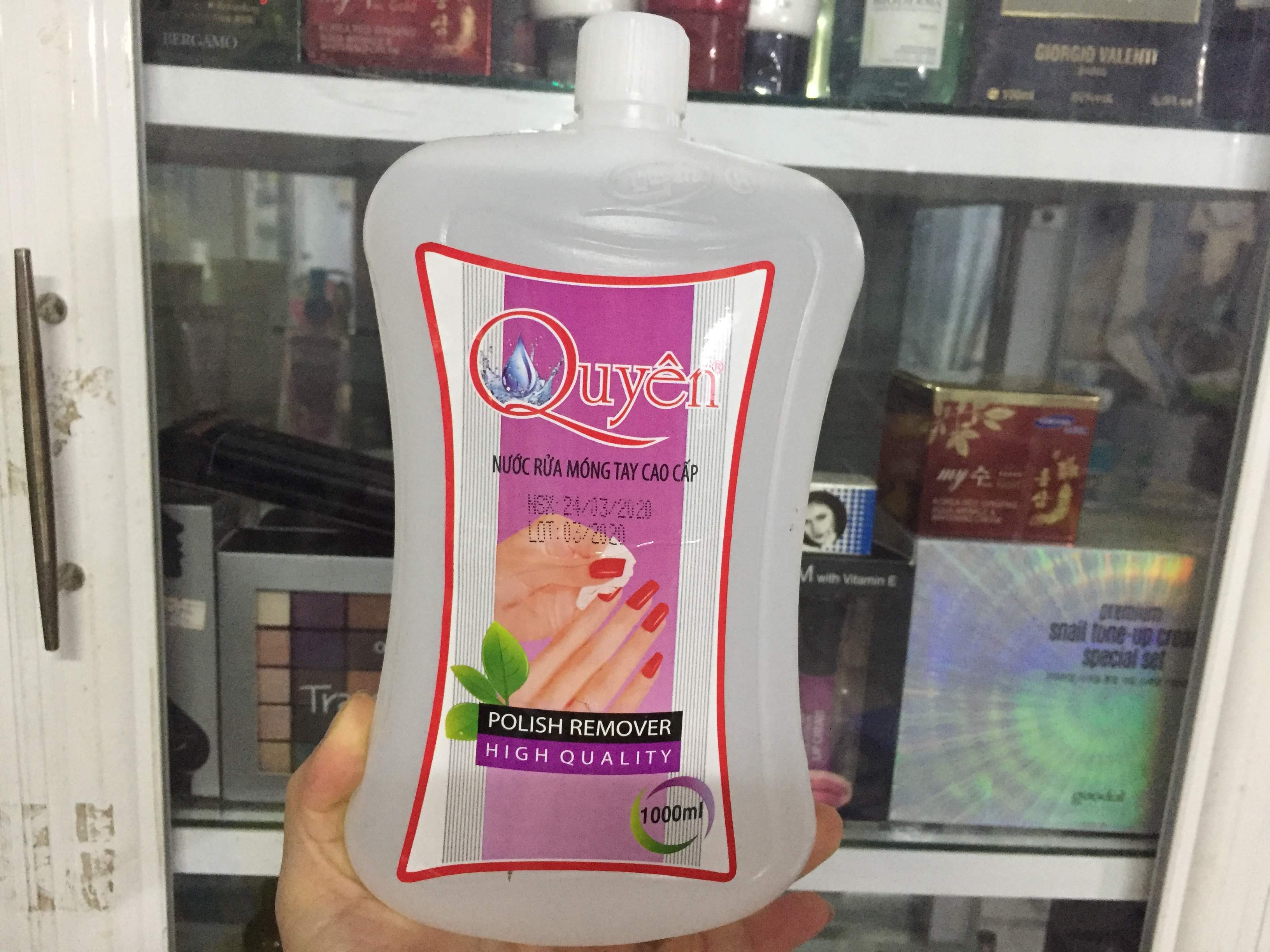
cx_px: 635
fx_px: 1064
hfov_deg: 61.7
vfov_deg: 48.2
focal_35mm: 29
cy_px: 476
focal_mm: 4.15
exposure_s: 1/25
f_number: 2.2
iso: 250
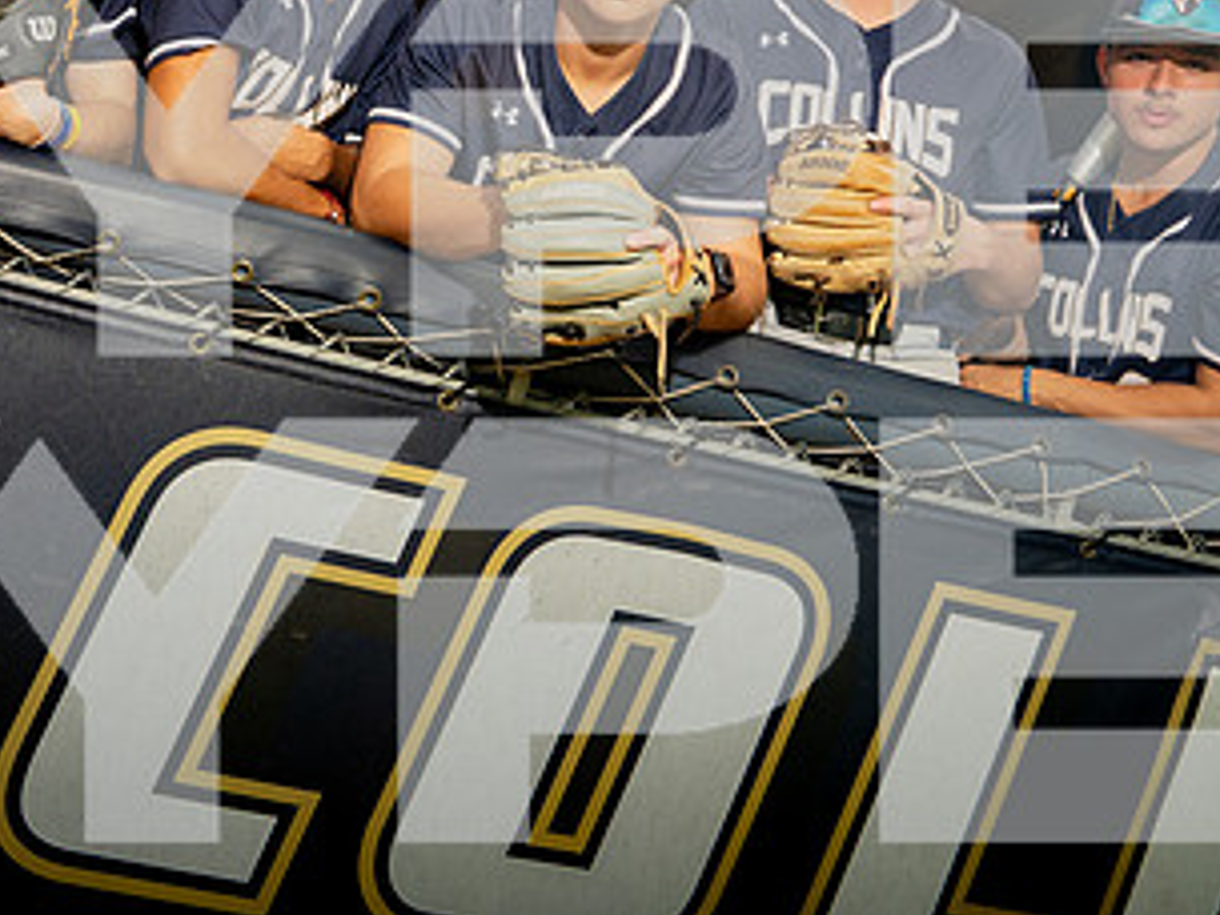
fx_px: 1551
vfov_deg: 31.8
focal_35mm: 44
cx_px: 333
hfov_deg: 41.9
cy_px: 146
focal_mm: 24
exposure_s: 1/250
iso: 400
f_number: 8
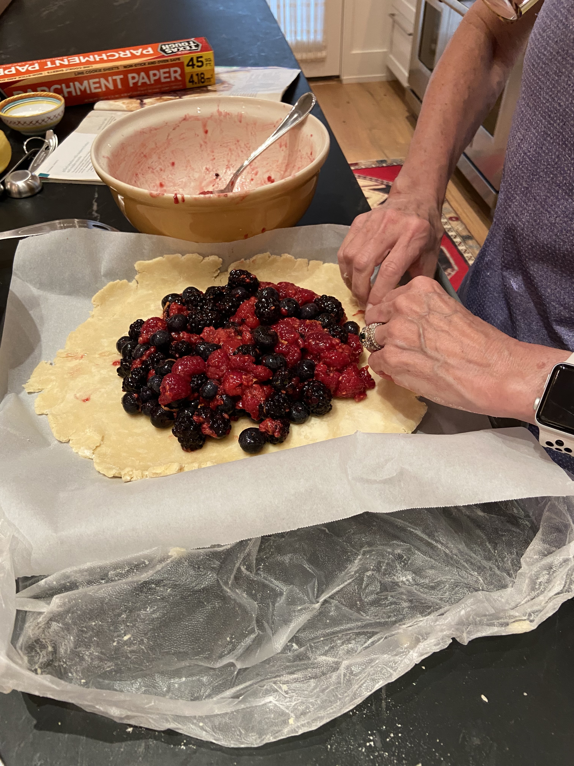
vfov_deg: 67.3
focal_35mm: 26
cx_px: 287
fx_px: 575
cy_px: 383
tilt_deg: -44.6
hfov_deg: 53.1
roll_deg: +2.2
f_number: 1.8
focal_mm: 4.25
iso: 250
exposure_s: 1/60
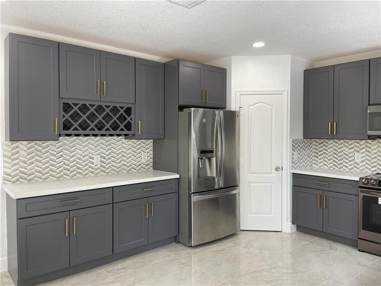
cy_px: 143
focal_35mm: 26
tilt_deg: -0.4
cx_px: 190
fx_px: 286
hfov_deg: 67.3
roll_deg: +0.0
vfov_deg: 53.1
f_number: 1.6
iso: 80
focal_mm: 4.2
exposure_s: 1/121
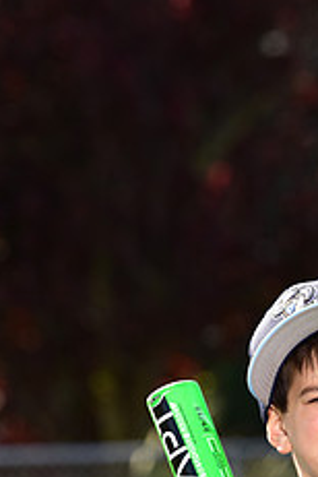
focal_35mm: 415
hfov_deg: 3.3
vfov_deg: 4.9
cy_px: 593
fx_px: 5498
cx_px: 398
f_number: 5.6
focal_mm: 165
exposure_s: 1/200
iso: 80
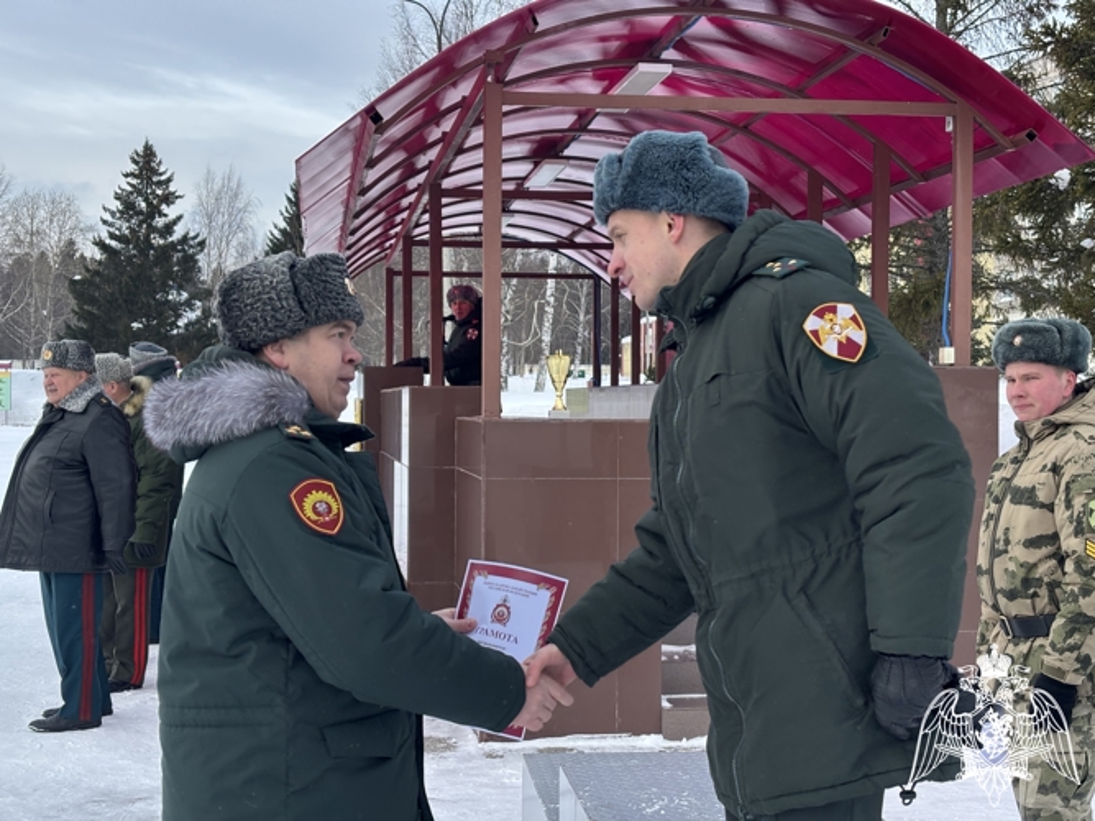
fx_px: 1645
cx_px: 548
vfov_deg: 28.0
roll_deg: -3.4
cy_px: 410
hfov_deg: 36.8
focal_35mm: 52
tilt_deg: +0.6
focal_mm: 5.96
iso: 32
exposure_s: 1/688
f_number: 1.6
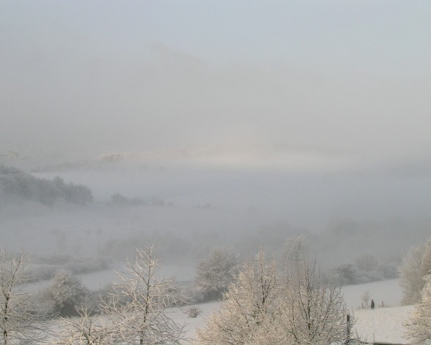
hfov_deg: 21.3
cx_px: 206
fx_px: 1148
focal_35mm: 90
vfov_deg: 17.1
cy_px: 172
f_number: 7.1
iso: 50
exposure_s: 1/159
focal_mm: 13
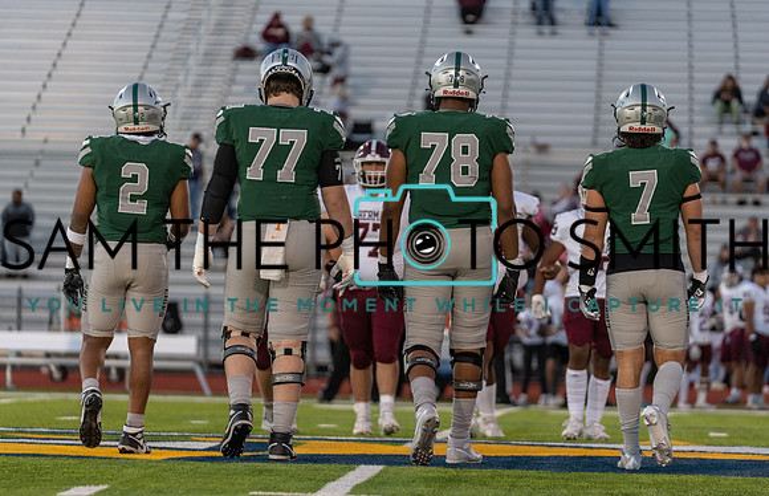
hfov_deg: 11.1
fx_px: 3952
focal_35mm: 187
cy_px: 239
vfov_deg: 7.2
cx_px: 380
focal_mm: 162
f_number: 2.8
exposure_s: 1/640
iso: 1000
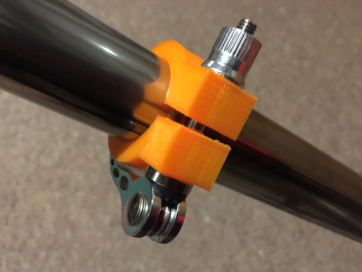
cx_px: 177
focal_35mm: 31
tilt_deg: -52.9
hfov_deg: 58.3
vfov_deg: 45.4
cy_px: 136
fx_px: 324
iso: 200
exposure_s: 1/8
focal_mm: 4.15
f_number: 2.2
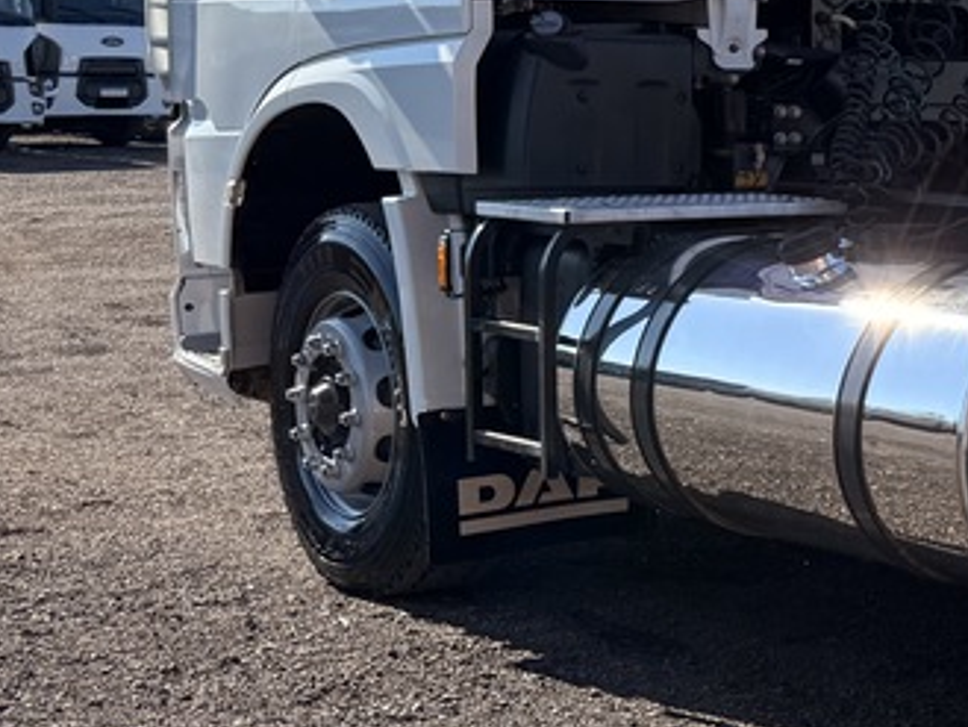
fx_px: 2322
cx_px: 1549
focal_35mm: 83
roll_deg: -1.0
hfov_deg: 19.7
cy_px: 174
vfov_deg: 17.7
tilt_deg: -2.2
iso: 80
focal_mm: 6.76
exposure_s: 1/3145
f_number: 1.78
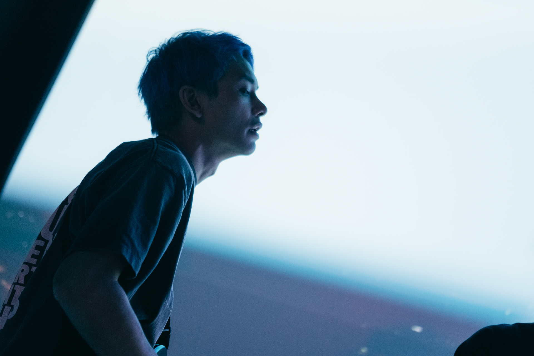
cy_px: 197
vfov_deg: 23.4
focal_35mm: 58
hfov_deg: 34.4
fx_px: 860
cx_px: 295
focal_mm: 35
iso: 800
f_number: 1.8
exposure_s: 1/125
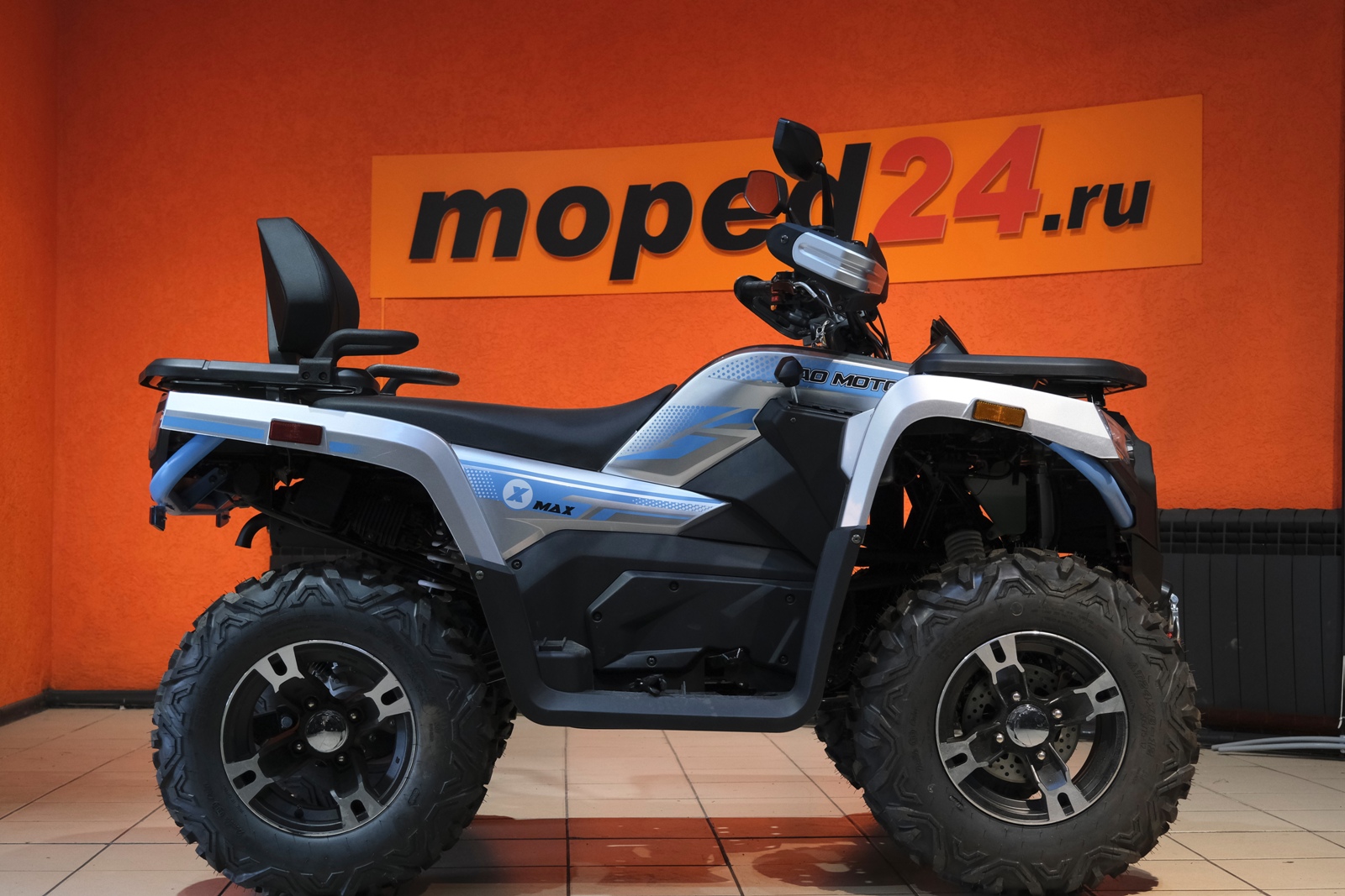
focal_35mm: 51
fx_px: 1905
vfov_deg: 26.5
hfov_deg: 38.9
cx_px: 672
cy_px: 448
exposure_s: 1/125
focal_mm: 34.2
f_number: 4
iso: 1600
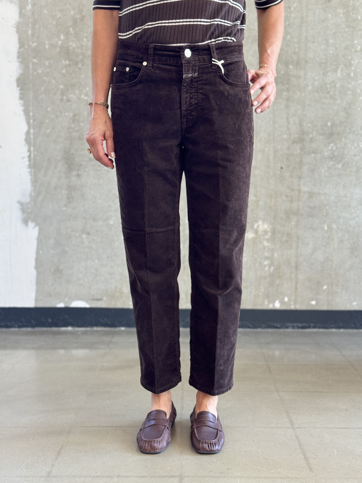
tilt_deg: -5.9
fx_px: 669
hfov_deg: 30.3
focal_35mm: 48
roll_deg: -0.2
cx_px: 181
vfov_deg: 39.7
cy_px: 242
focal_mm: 6.76
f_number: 1.78
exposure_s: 1/50
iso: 100
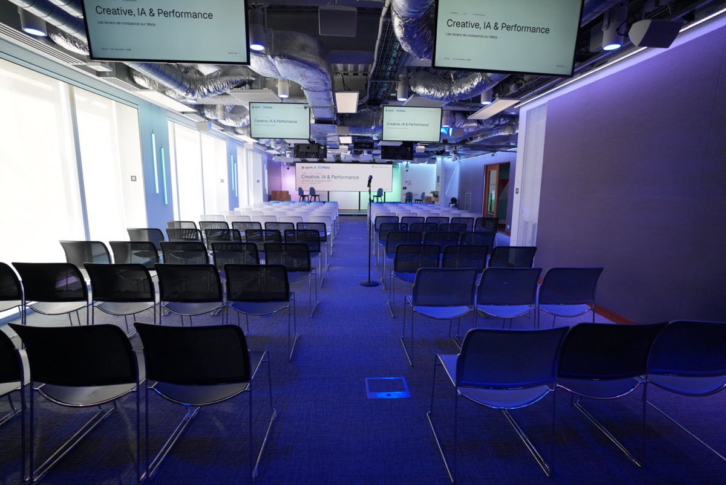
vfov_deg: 73.8
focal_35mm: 16
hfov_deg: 96.7
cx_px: 363
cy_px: 242
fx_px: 323
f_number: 2.8
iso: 640
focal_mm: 16
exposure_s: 1/500
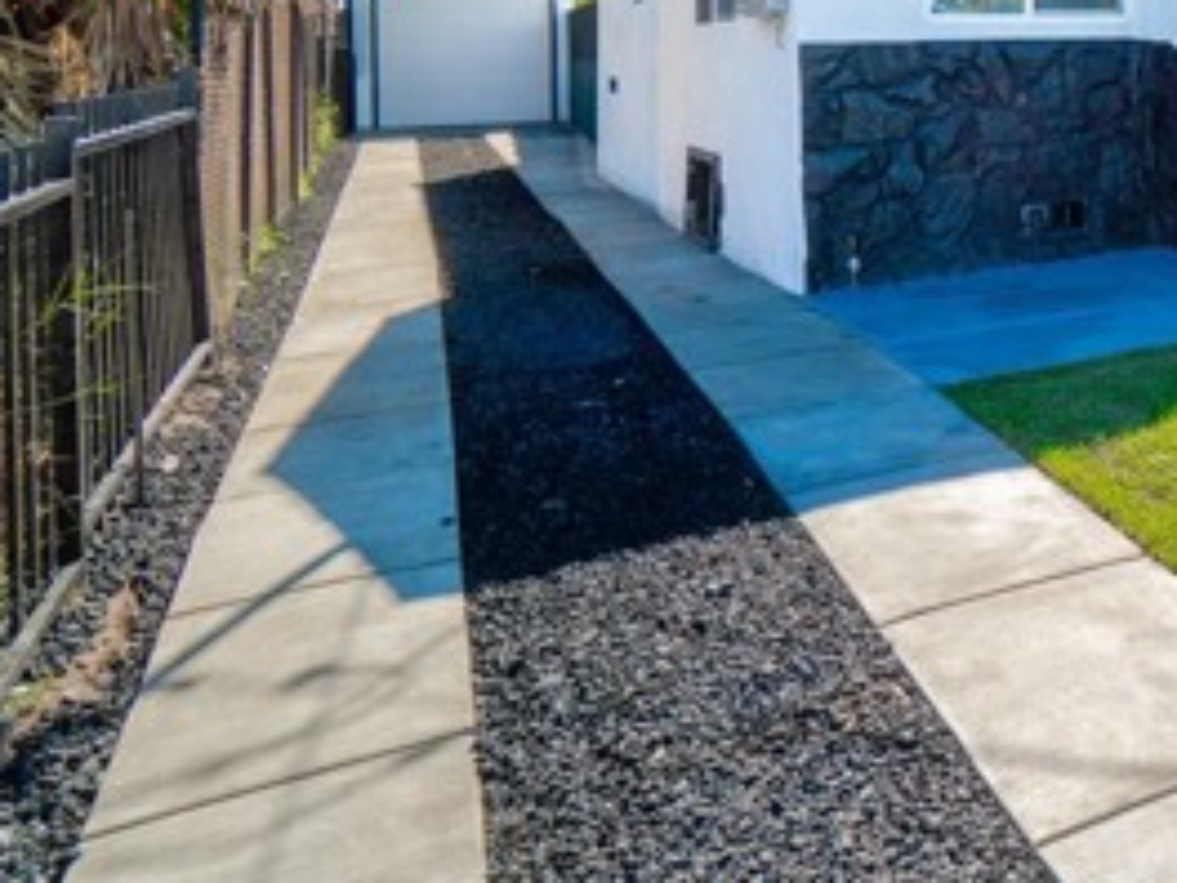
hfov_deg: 40.7
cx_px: 1338
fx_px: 1190
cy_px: 36
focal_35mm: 35
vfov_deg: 37.2
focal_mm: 10
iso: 100
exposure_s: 1/250
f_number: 7.1
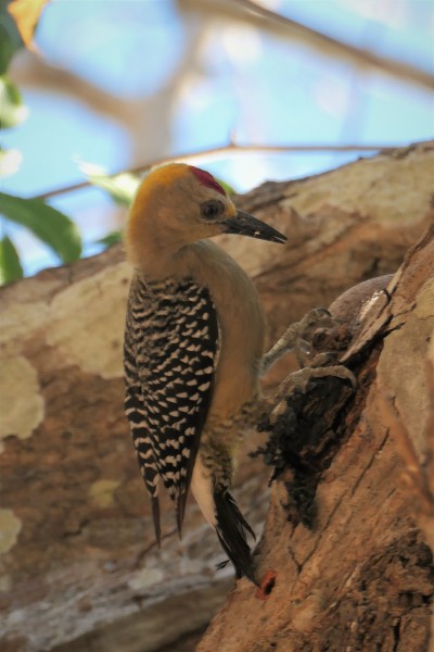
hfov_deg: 1.9
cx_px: 217
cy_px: 326
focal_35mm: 720
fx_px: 13019
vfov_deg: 2.9
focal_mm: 132
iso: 250
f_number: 6.4
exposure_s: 1/125
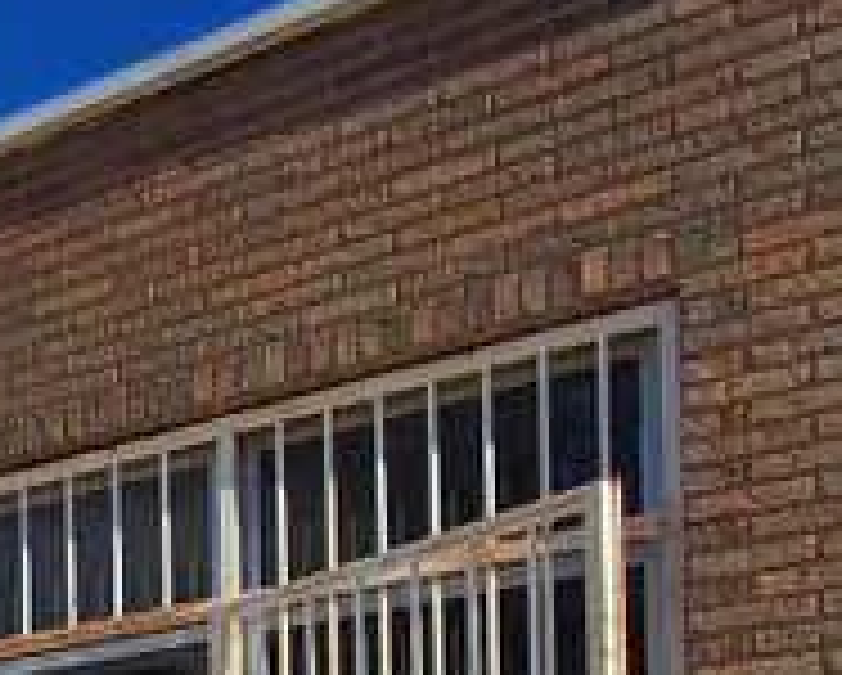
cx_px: -221
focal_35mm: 60
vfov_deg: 20.9
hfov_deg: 27.0
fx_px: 1497
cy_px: 1058
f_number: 2.2
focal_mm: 1.64
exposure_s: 1/1311
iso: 40
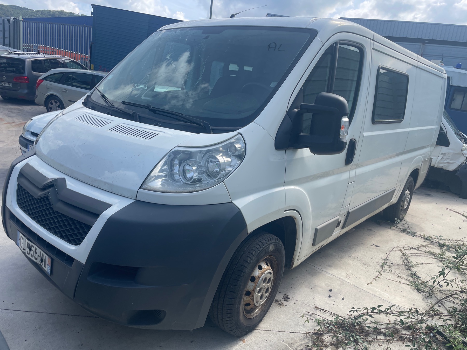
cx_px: 234
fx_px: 351
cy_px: 175
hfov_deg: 67.3
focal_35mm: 26
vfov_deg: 53.1
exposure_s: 1/1511
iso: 32
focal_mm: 4.2
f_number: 1.6
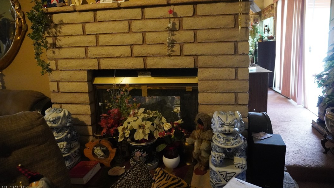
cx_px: 166
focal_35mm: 26
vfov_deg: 44.2
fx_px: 230
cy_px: 78
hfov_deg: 71.9
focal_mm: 16
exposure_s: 1/125
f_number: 3.5
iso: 6400
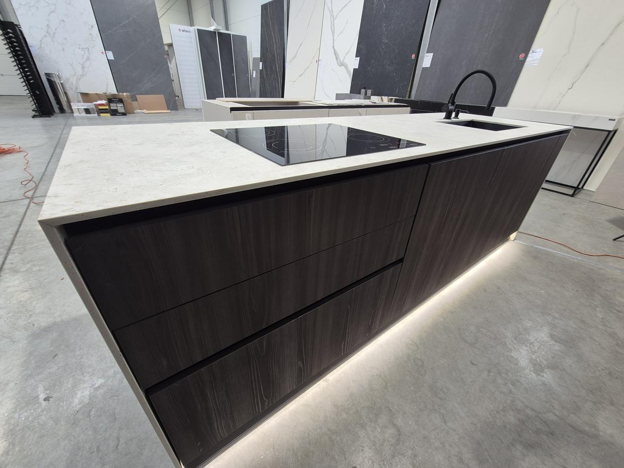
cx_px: 312
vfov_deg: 89.9
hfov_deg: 106.2
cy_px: 234
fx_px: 234
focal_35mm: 13
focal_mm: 2.2
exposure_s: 1/50
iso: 100
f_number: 2.2
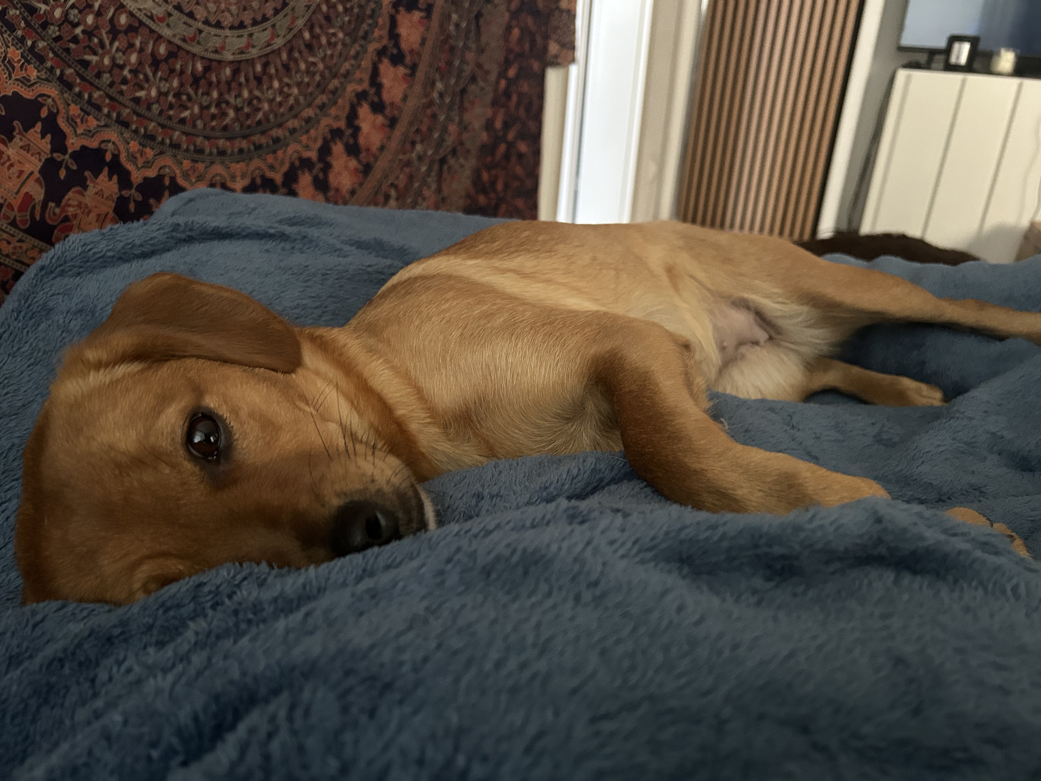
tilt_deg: -23.9
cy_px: 390
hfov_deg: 67.3
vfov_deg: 53.1
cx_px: 520
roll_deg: -3.1
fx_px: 782
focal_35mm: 26
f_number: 1.5
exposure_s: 1/30
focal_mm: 5.7
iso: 640
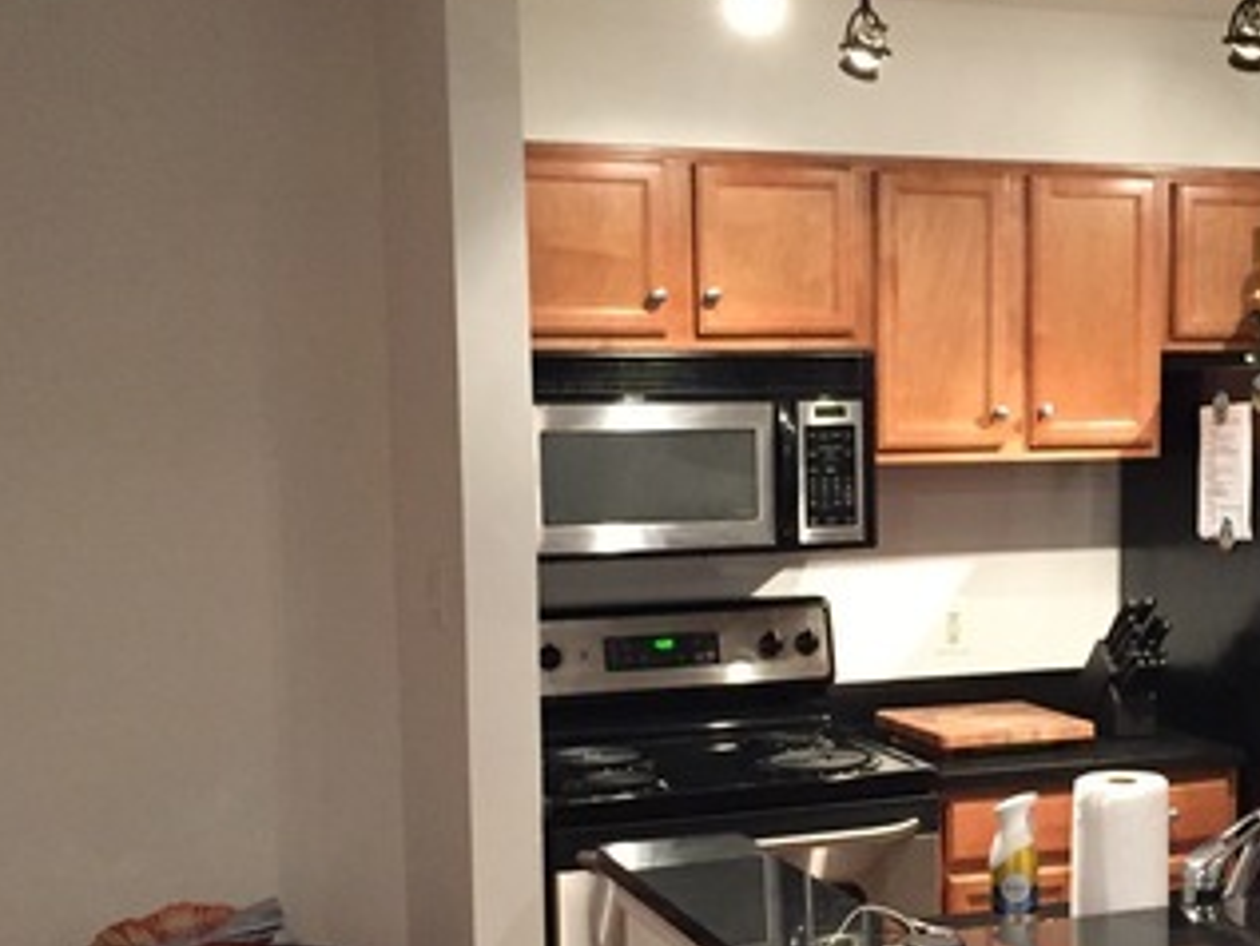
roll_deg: +1.1
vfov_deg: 23.9
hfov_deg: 31.0
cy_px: 680
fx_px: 2221
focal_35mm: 61
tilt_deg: -2.4
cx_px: 968
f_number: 2.2
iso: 250
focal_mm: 4.15
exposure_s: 1/30
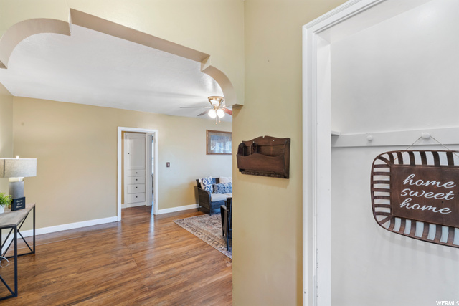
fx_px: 204
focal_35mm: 16
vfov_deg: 73.8
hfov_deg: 96.7
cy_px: 153
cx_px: 230
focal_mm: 16
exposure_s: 1/3
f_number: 11
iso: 400
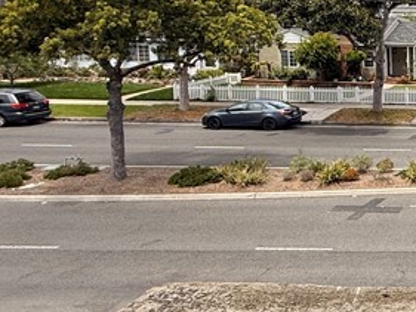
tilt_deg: -7.3
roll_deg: -1.2
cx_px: 650
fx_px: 613
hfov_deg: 25.8
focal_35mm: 51
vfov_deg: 28.1
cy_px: 74
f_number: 2.2
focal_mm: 2.22
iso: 50
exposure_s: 1/1613
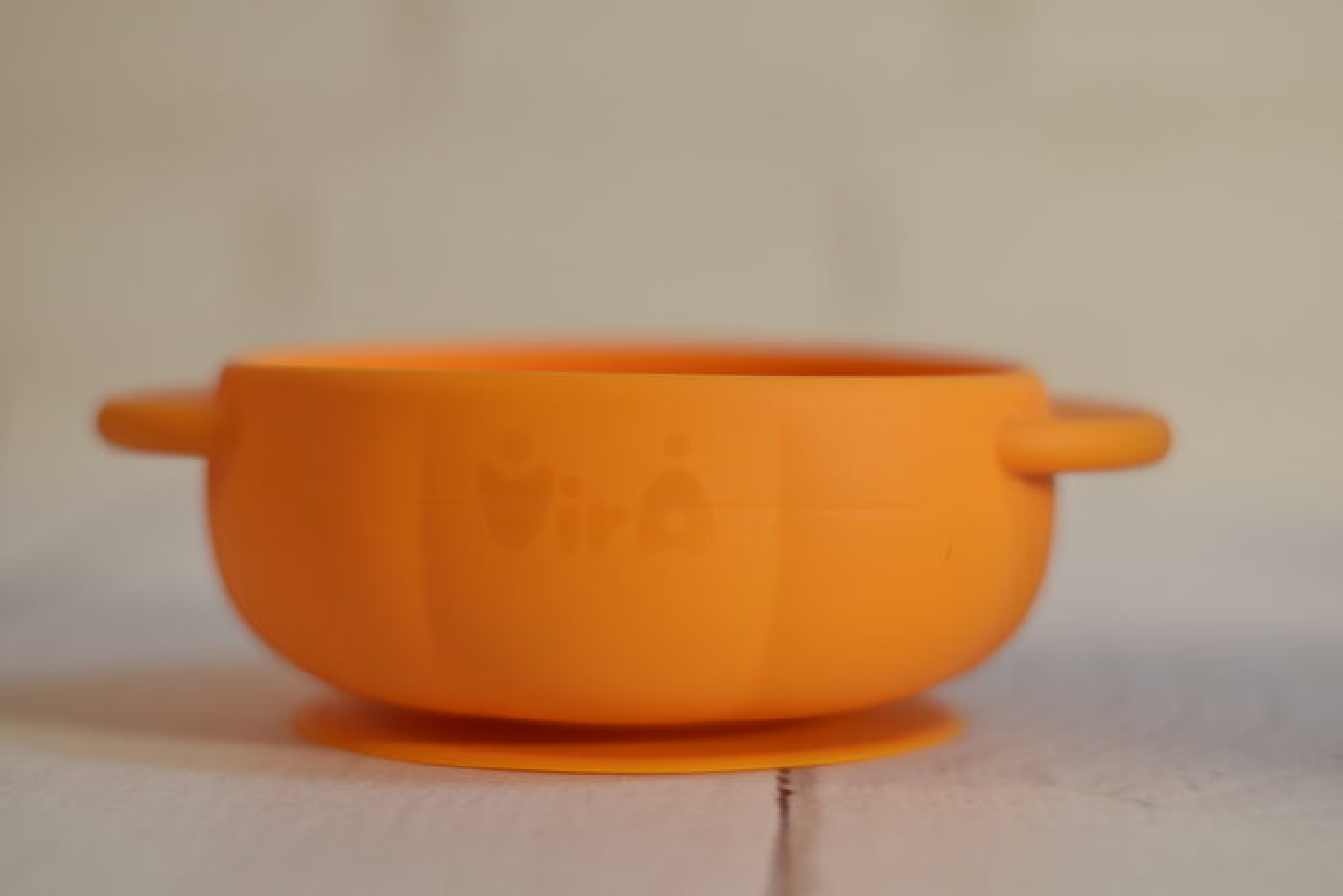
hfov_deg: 27.0
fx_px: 2798
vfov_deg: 18.2
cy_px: 448
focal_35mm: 75
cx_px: 672
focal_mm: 50
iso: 100
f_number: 2
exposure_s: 1/125
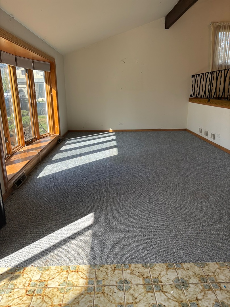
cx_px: 115
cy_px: 154
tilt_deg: -15.2
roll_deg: -1.1
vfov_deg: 67.3
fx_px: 230
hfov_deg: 53.1
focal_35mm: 26
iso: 50
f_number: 1.6
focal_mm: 5.96
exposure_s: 1/216
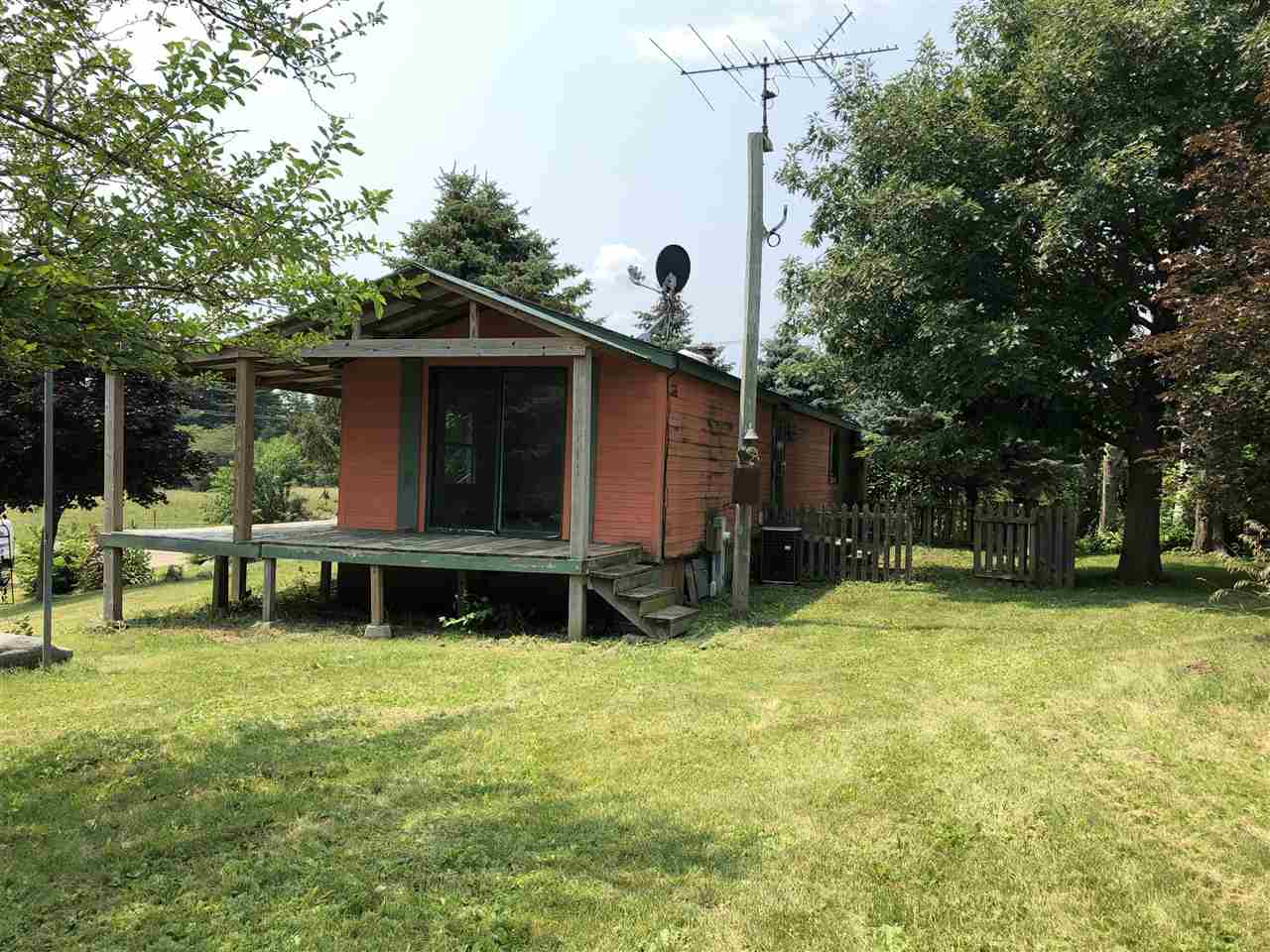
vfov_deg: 49.7
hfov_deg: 63.4
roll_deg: -2.2
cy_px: 476
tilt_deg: -0.5
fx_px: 1027
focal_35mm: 28
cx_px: 635
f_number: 1.8
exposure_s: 1/1372
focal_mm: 3.99
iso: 20
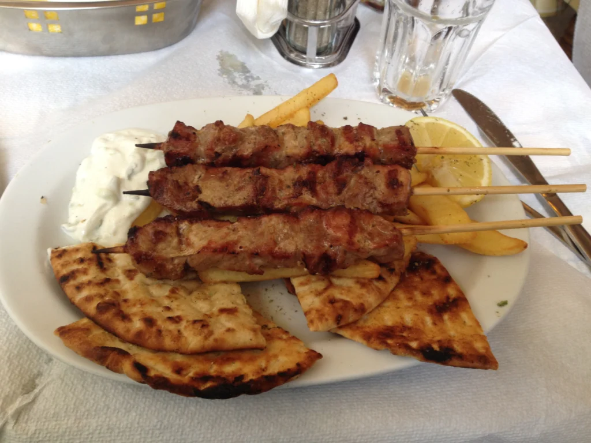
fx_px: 598
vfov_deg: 40.7
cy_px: 222
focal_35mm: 35
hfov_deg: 52.6
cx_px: 296
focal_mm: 4.28
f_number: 2.4
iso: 64
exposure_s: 1/20
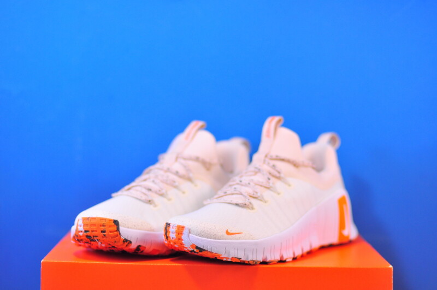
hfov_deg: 27.0
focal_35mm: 75
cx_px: 218
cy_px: 145
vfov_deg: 18.1
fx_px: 909
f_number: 2
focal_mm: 50
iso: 250
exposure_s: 1/320
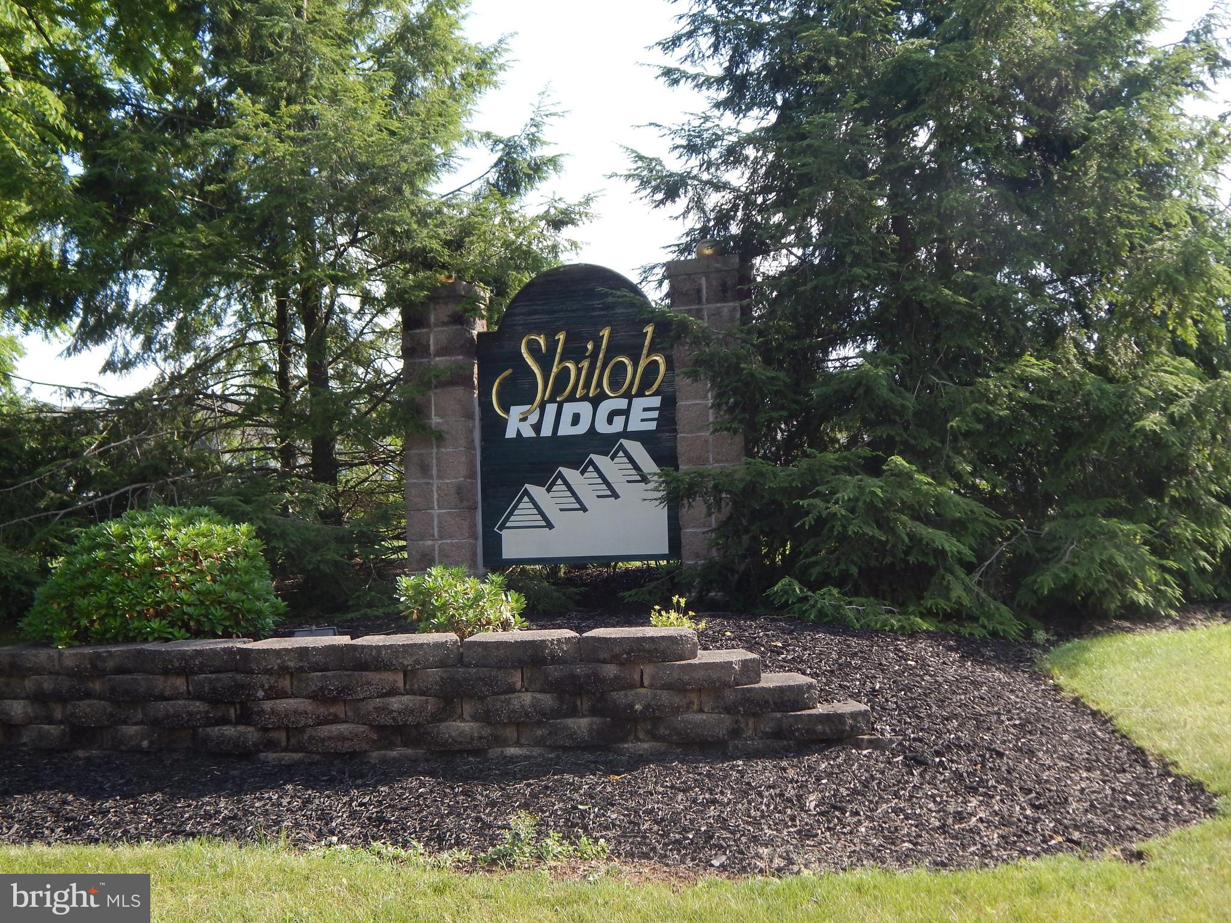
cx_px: 616
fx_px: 1529
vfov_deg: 33.6
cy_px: 462
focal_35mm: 43
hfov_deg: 43.9
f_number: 3.6
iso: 125
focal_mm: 7.7
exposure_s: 1/400
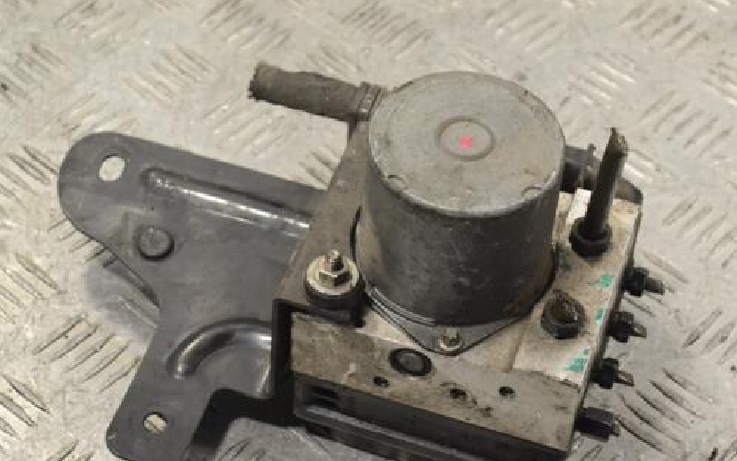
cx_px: 372
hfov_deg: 20.7
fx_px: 2021
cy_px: 289
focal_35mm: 101
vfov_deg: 13.0
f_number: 8
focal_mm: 55
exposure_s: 1/250
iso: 3200
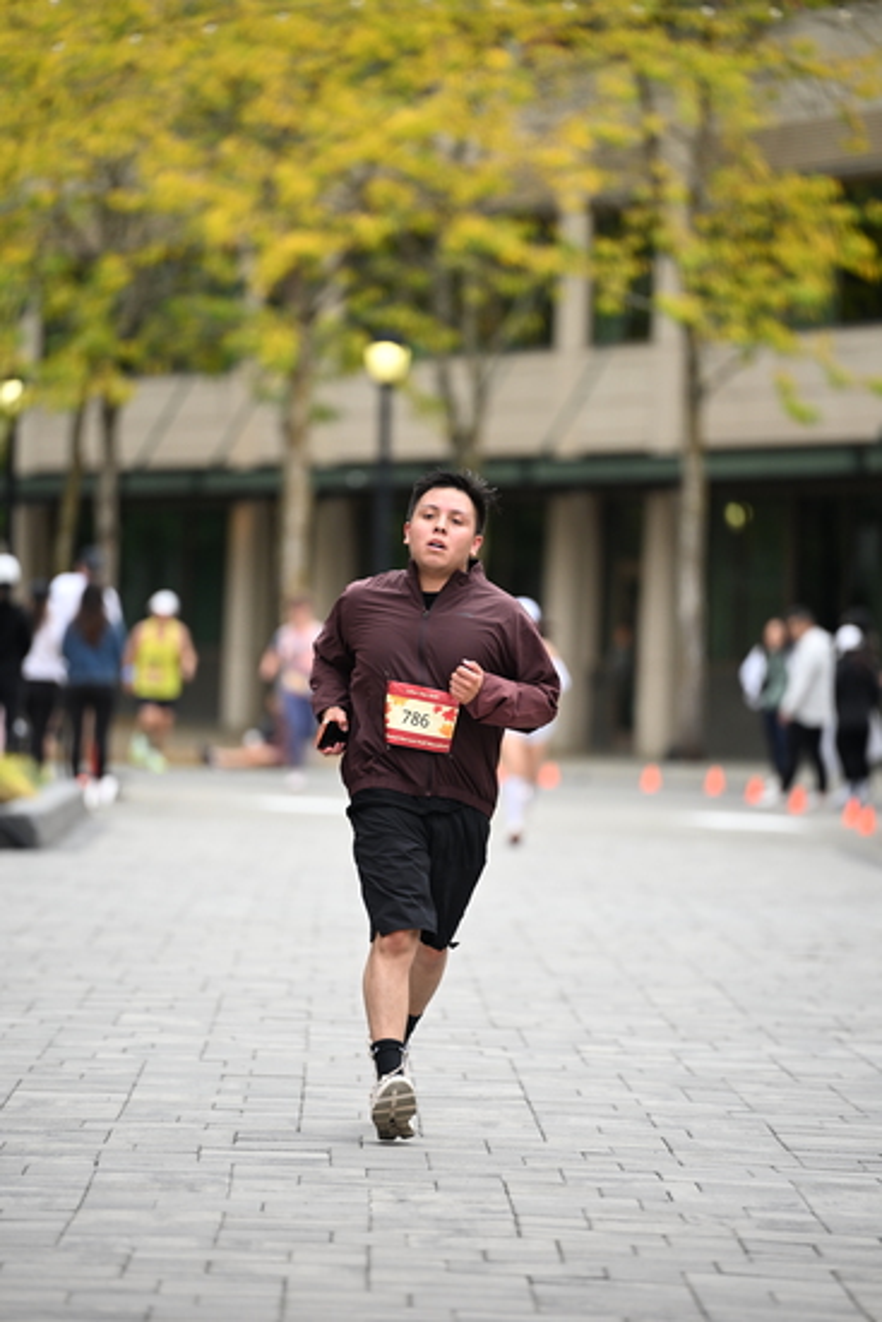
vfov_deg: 10.3
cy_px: 661
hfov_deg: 6.9
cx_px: 441
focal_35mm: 200
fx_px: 7345
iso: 640
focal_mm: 200
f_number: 2.8
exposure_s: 1/2000
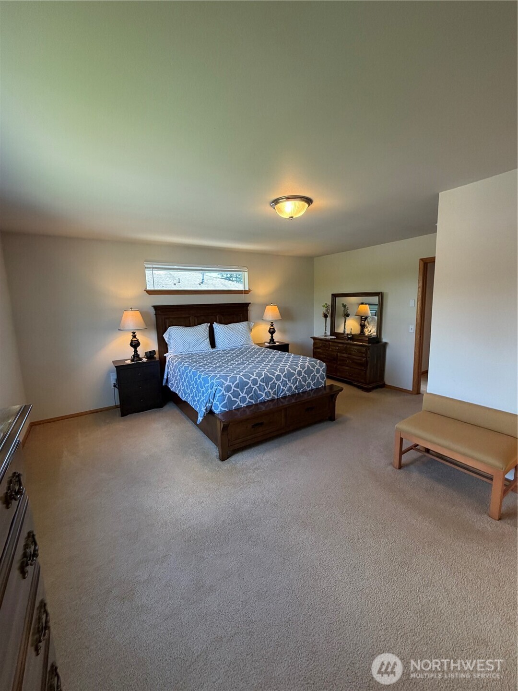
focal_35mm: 14
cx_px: 259
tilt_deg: -9.6
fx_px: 279
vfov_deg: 102.1
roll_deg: +1.6
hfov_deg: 85.7
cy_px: 346
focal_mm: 2.22
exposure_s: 1/120
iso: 200
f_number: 2.2
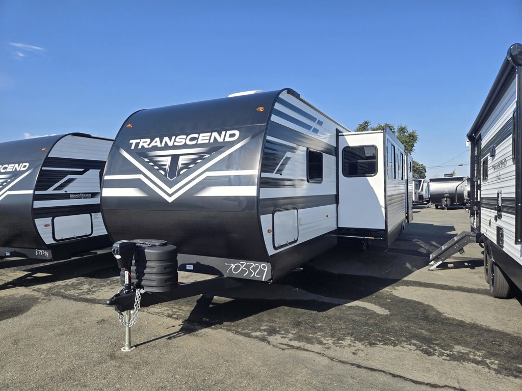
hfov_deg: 73.9
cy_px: 196
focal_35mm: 23
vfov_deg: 58.9
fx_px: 347
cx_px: 261
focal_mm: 5.4
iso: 25
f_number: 1.8
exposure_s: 1/1704
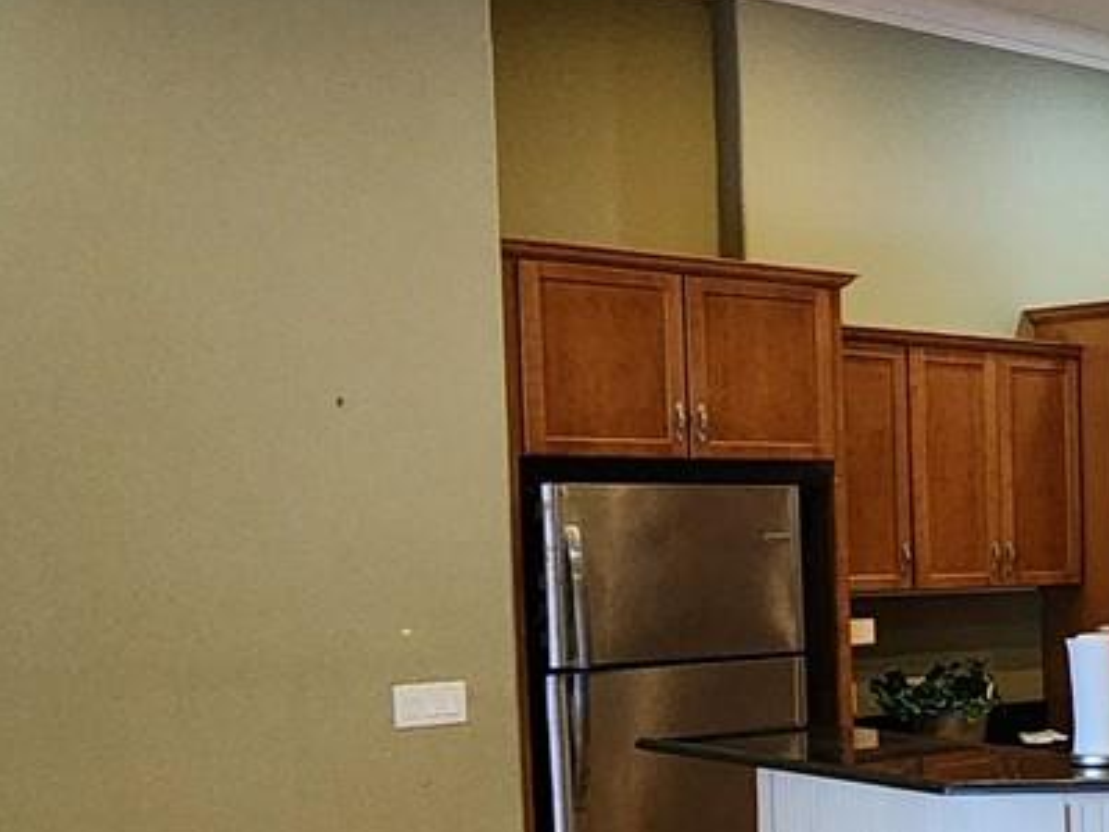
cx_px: 1899
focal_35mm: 52
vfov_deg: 27.7
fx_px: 1666
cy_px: 607
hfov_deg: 23.4
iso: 320
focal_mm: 2.2
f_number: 2.2
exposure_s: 1/40
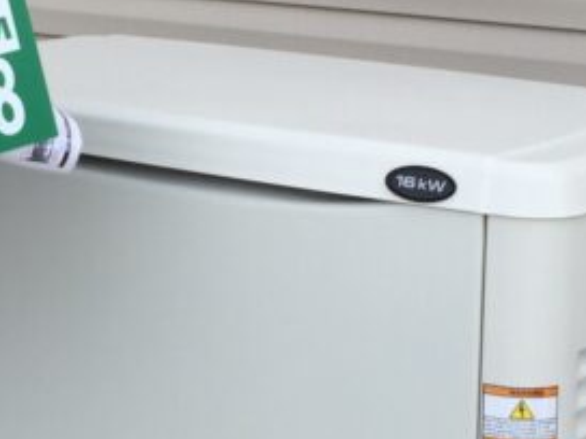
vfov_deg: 13.6
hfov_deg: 17.8
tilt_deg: -10.0
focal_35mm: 109
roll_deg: +1.3
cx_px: 67
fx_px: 1845
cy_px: 170
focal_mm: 4.15
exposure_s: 1/1130
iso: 32
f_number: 2.2
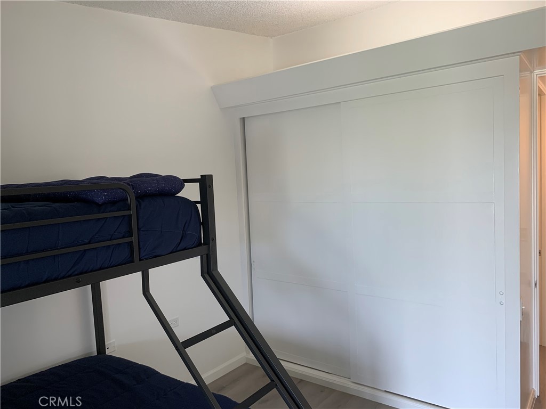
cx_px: 273
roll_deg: +3.4
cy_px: 204
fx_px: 410
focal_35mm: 26
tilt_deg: -8.5
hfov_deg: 67.3
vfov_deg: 53.1
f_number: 1.8
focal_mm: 4.25
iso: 64
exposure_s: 1/60
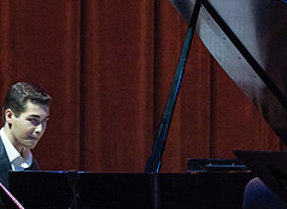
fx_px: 5666
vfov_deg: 2.1
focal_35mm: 691
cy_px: 209
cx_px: -31
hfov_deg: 2.9
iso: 2500
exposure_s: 1/250
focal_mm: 200
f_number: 7.1
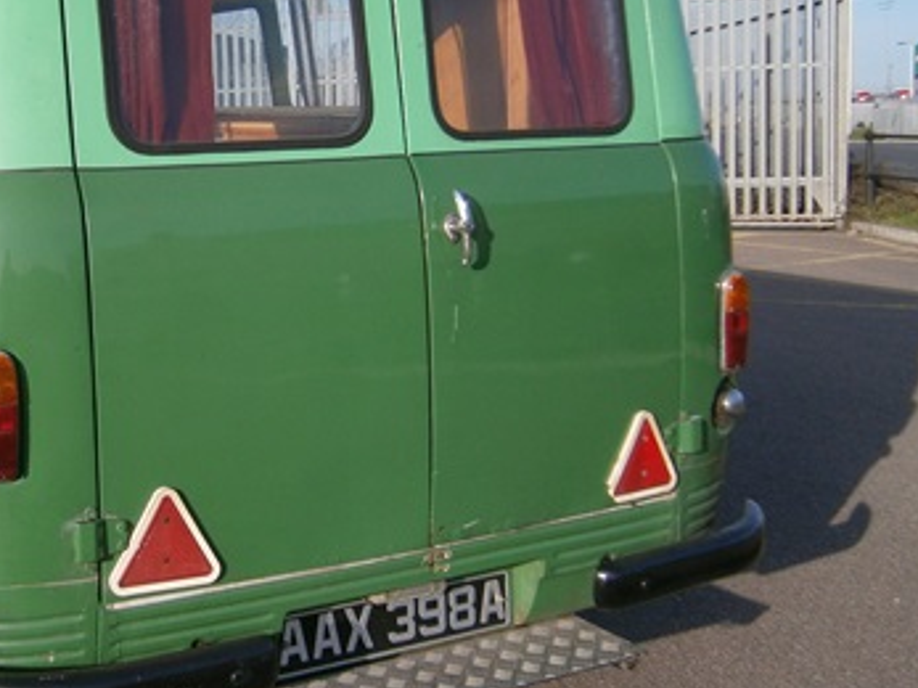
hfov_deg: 37.7
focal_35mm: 48
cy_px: 249
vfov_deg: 30.1
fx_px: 1272
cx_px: 138
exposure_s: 1/1250
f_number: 2.8
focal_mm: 4.7
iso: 80
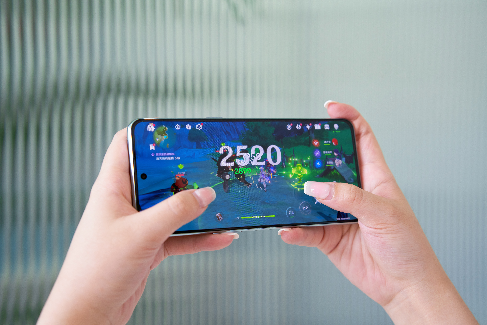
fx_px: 663
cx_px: 244
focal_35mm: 49
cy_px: 162
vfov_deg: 27.5
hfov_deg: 40.3
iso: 640
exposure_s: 1/80
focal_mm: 49
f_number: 4.5
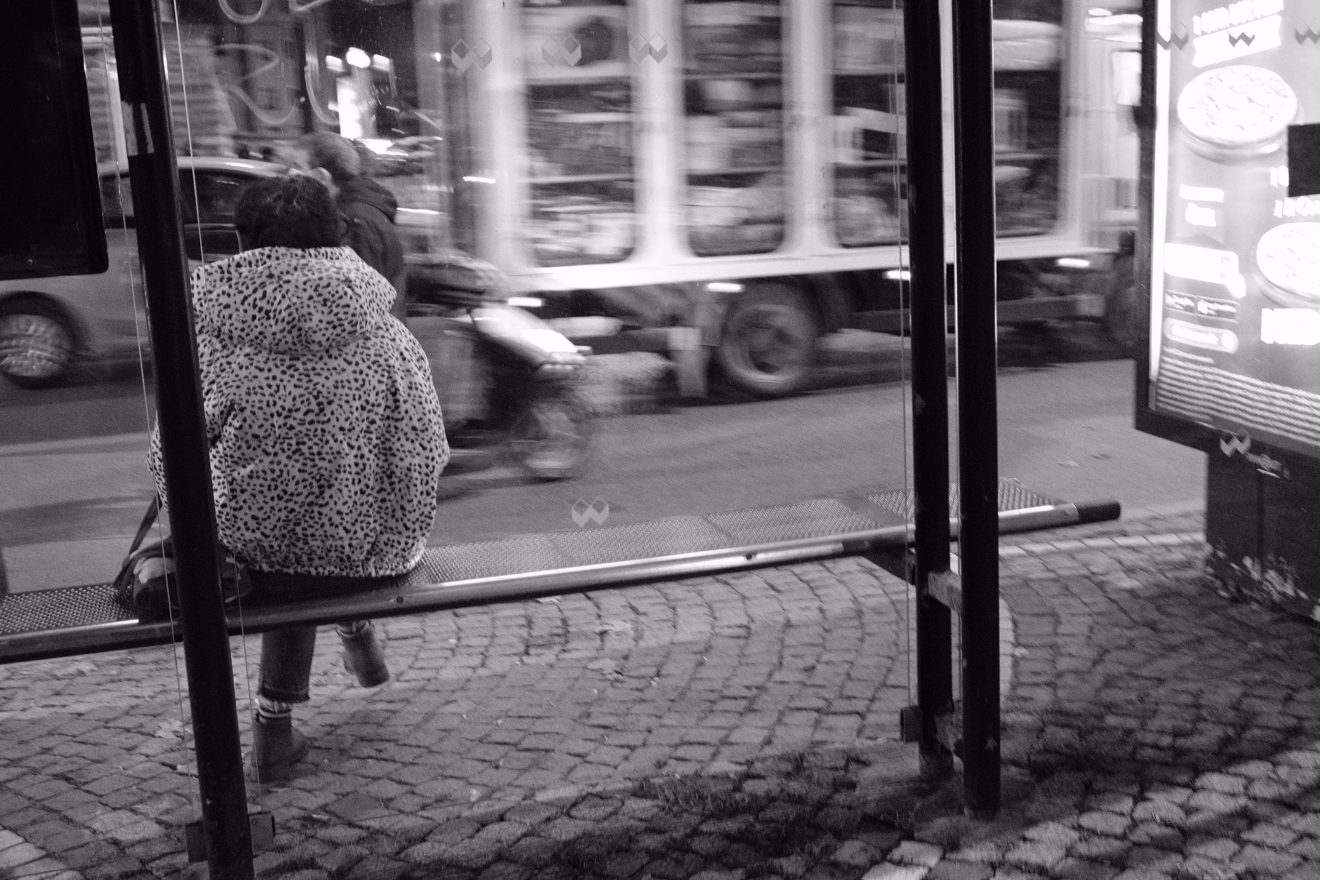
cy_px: 440
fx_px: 1577
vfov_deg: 31.2
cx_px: 660
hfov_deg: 45.4
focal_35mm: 43
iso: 12800
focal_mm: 28.9
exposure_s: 1/30
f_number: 5
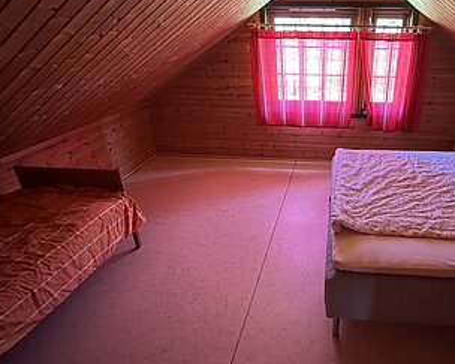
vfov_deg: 58.7
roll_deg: -1.1
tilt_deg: -25.7
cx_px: 315
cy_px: 184
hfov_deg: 67.7
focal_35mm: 24
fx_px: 323
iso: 1000
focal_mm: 2.22
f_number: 2.2
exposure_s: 1/60
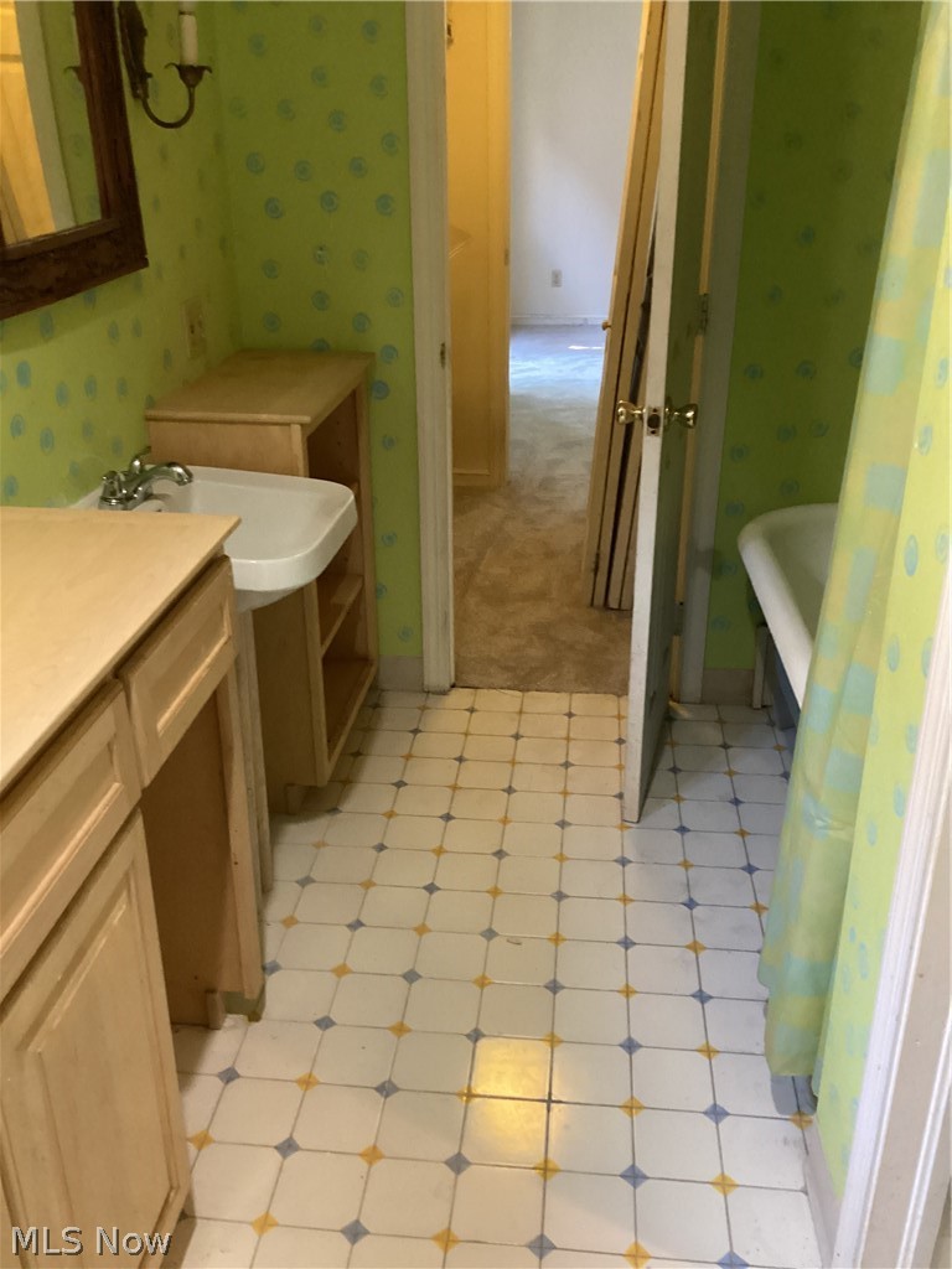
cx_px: 476
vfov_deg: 58.4
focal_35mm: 31
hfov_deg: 45.4
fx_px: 1137
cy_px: 634
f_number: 2.4
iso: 500
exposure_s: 1/25
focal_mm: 3.3
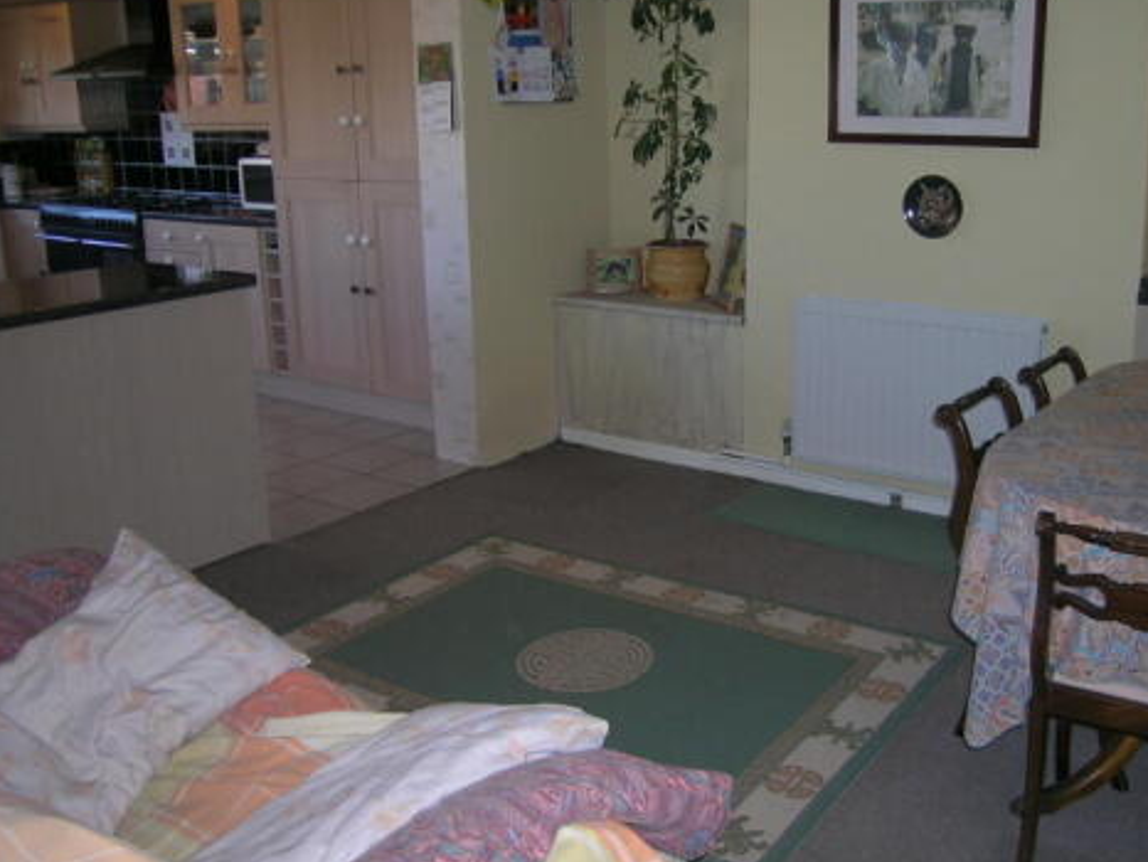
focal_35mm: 35
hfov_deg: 52.2
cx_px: 693
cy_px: 422
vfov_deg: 40.7
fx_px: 1161
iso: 50
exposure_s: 1/60.1
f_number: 2.8
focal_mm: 5.8
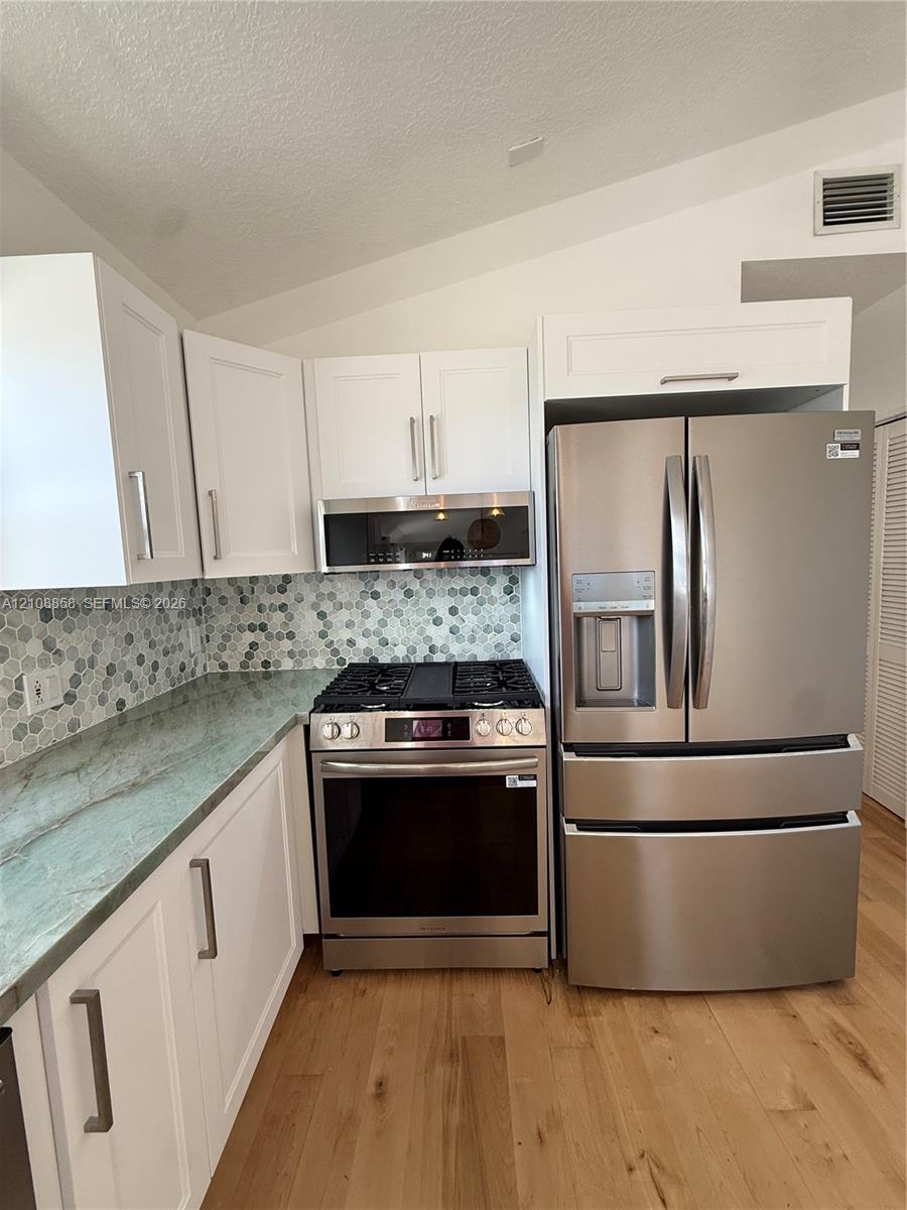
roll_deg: +1.4
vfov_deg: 102.1
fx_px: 489
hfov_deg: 85.7
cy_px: 605
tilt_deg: -4.9
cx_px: 454
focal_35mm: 14
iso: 125
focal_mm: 2.22
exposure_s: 1/120
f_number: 2.2
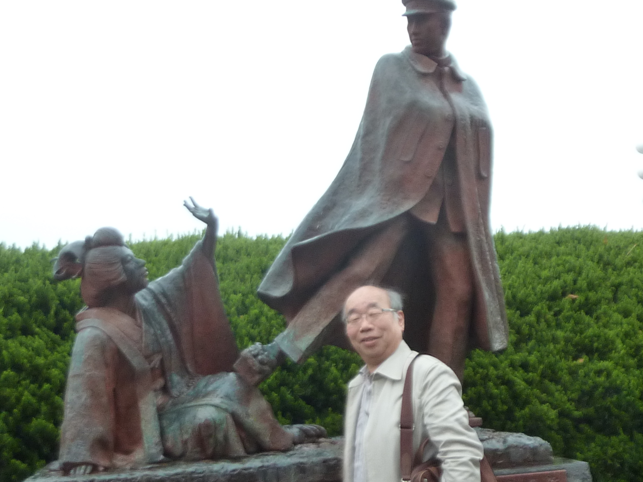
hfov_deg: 36.8
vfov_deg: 28.0
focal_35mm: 52
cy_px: 231
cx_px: 306
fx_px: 966
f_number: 3.3
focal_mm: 4.4
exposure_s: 1/30
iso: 160
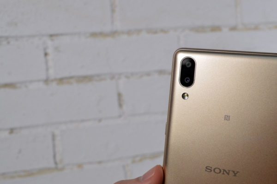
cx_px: 138
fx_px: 334
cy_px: 92
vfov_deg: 30.8
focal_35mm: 44
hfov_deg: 45.0
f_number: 10
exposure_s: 1/640
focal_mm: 29
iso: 1600
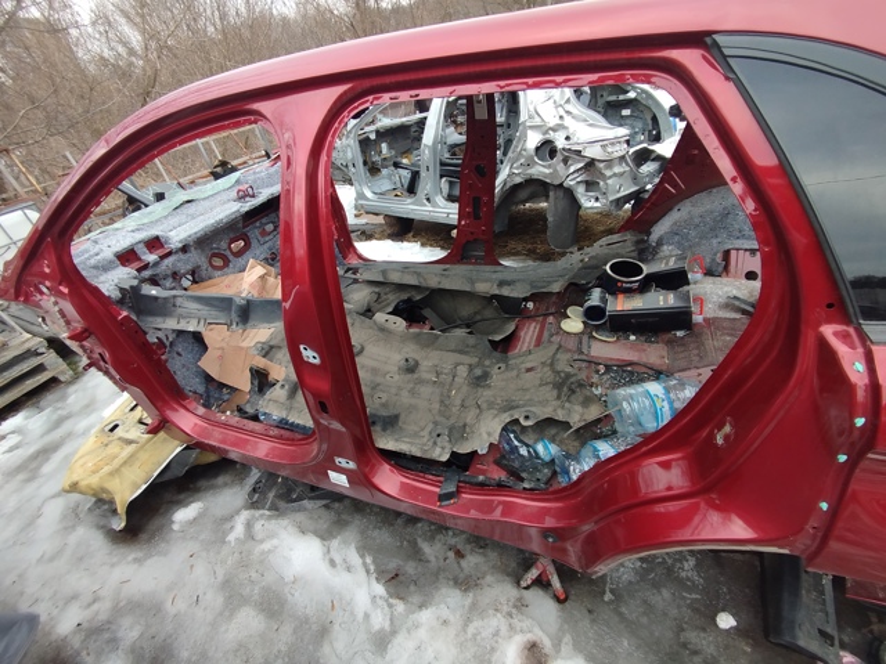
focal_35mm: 15
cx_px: 443
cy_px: 332
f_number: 2.2
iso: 64
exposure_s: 1/50
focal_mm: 1.65
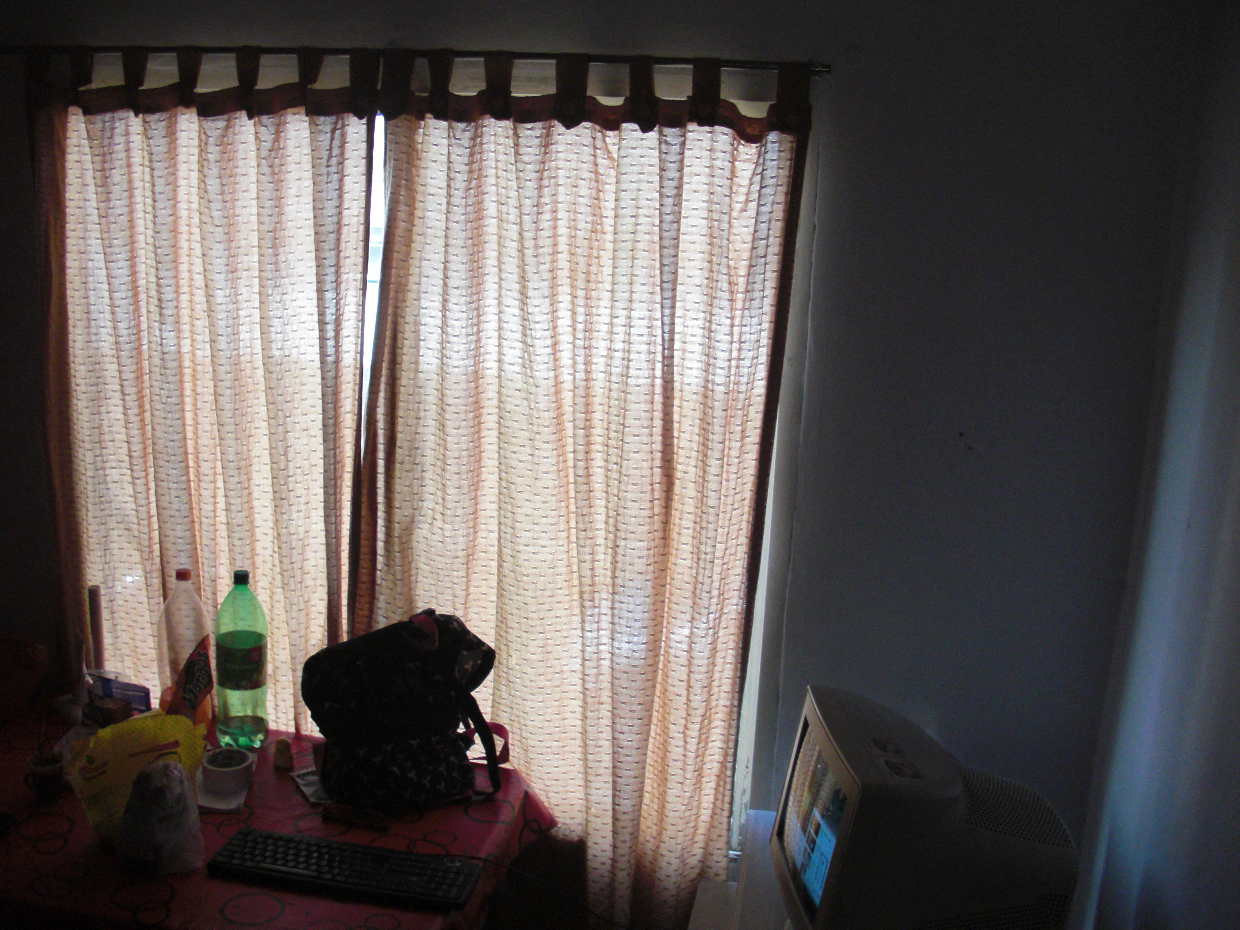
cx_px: 620
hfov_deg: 51.4
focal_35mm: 36
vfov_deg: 39.7
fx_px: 1290
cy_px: 465
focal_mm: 6.3
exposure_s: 1/125
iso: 200
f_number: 2.8
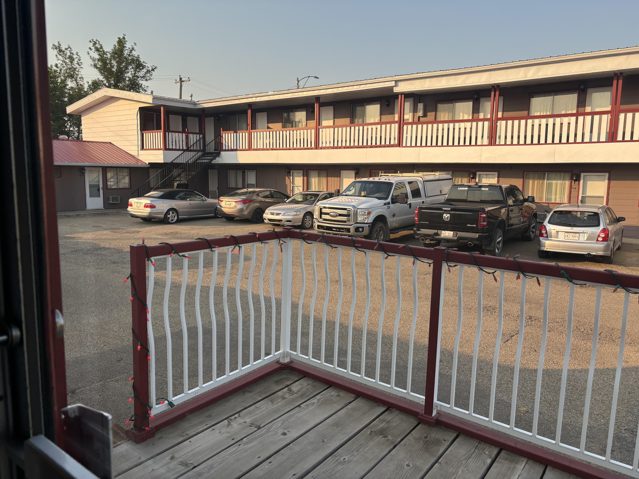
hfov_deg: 67.3
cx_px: 320
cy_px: 240
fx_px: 480
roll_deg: -0.1
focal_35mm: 26
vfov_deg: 53.1
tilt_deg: -6.9
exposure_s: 1/1037
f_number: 1.6
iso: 50
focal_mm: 5.96
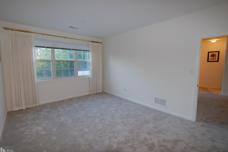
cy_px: 74
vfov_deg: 73.7
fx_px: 101
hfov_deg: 96.7
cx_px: 110
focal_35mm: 16
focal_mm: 10
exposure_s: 1/75
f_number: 4
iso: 800
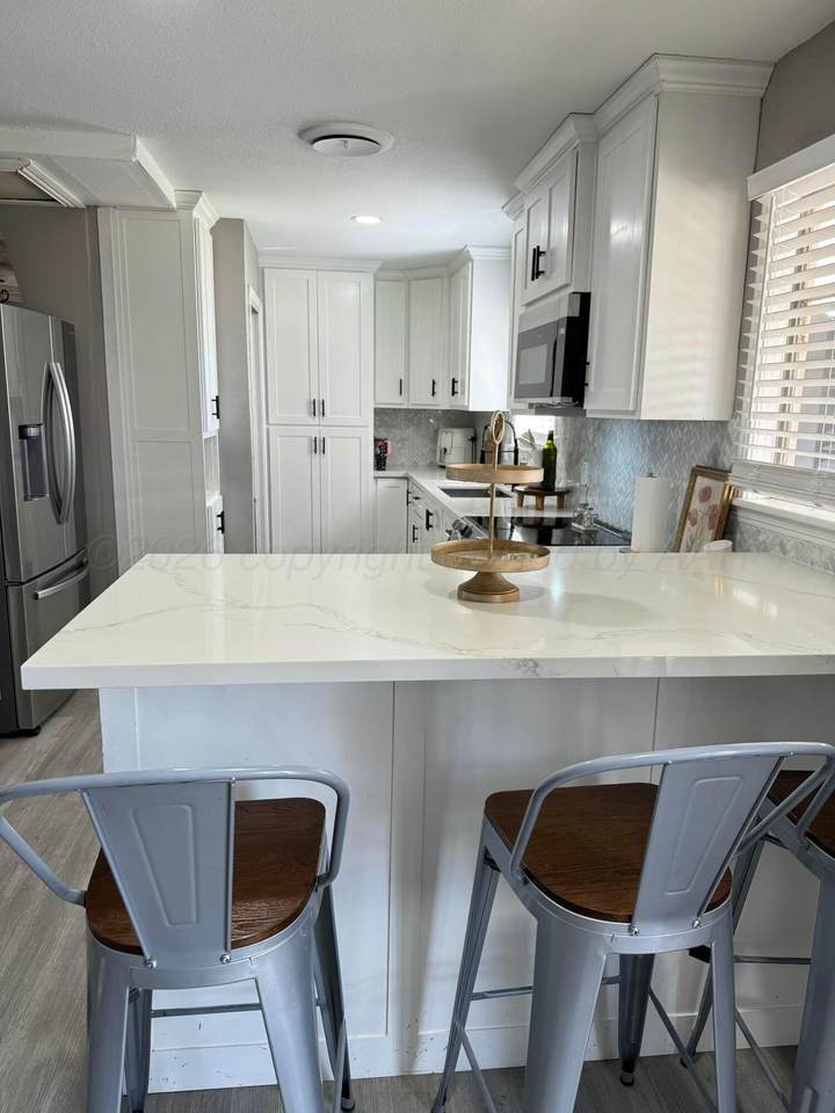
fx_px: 772
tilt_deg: -11.5
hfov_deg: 56.8
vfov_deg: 71.6
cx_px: 418
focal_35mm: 24
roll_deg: -0.5
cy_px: 556
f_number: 1.78
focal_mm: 6.76
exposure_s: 1/60
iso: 125
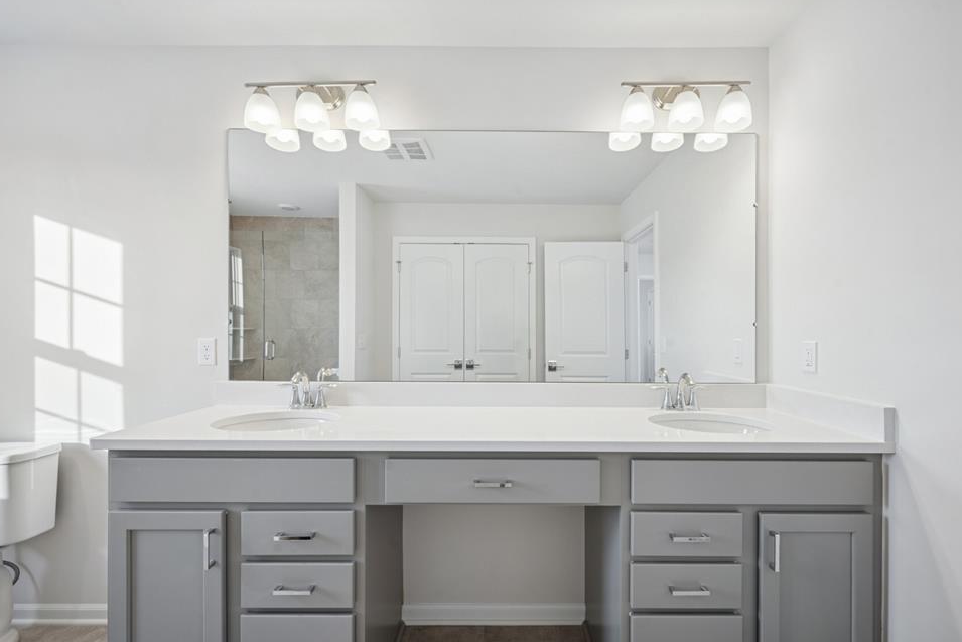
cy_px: 333
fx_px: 401
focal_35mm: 15
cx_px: 475
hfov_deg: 100.4
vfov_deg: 77.3
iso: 50
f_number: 9
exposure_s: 1/2
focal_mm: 14
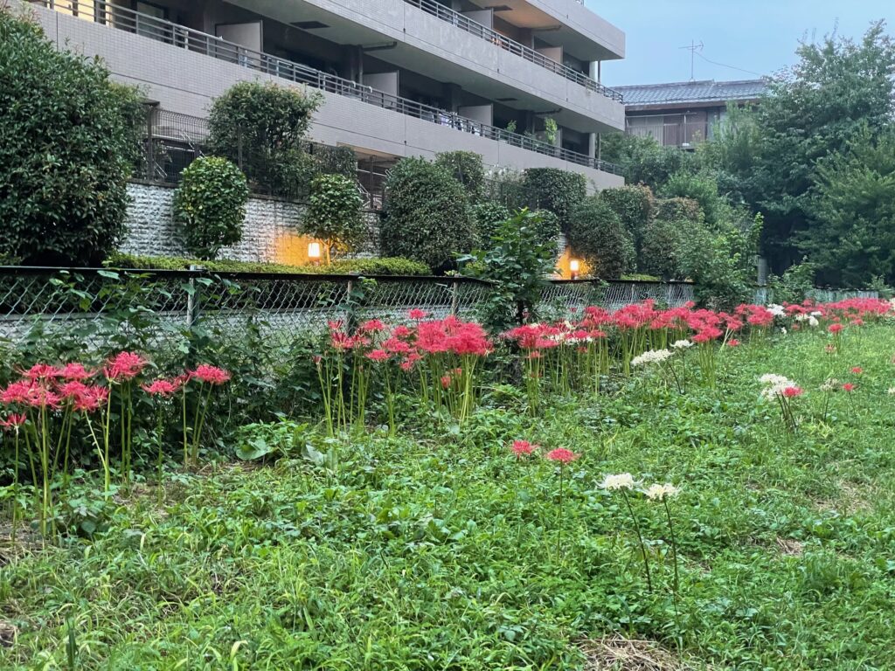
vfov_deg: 28.0
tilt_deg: -1.2
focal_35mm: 52
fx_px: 1344
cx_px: 448
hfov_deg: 36.8
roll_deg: +0.0
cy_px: 336
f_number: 2
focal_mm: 6
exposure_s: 1/34
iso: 1000
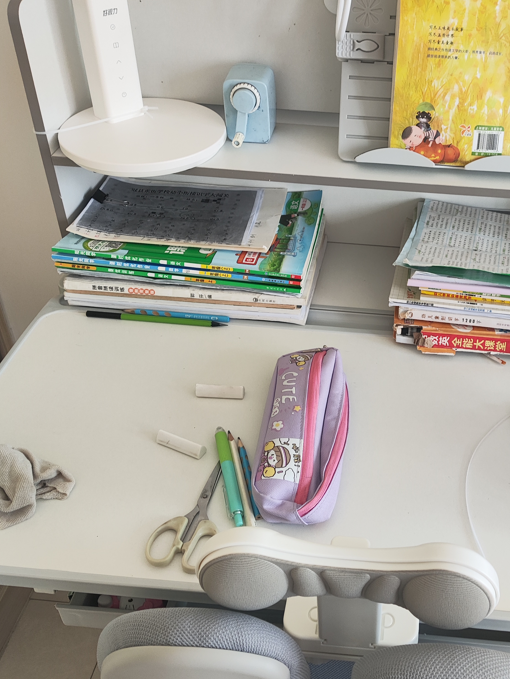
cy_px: 344
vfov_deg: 50.1
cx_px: 375
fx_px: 726
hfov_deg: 37.8
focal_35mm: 37
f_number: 1.8
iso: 144
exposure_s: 1/50
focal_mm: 4.68
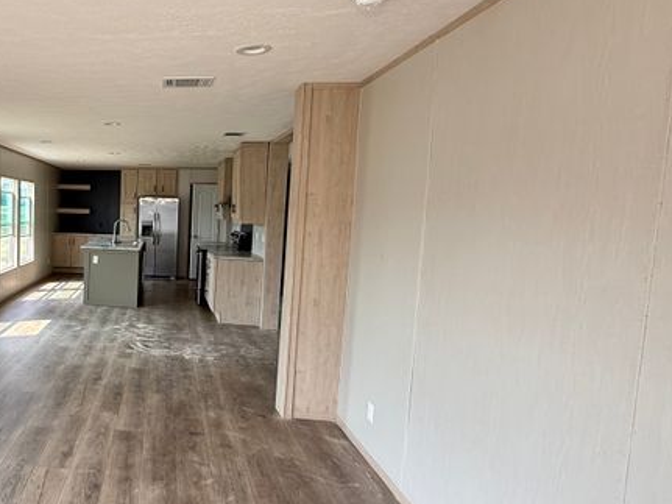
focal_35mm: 26
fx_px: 505
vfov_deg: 53.0
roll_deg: +0.2
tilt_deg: -1.5
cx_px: 89
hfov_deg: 59.1
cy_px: 248
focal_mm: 2.22
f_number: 2.2
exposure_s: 1/101
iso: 125
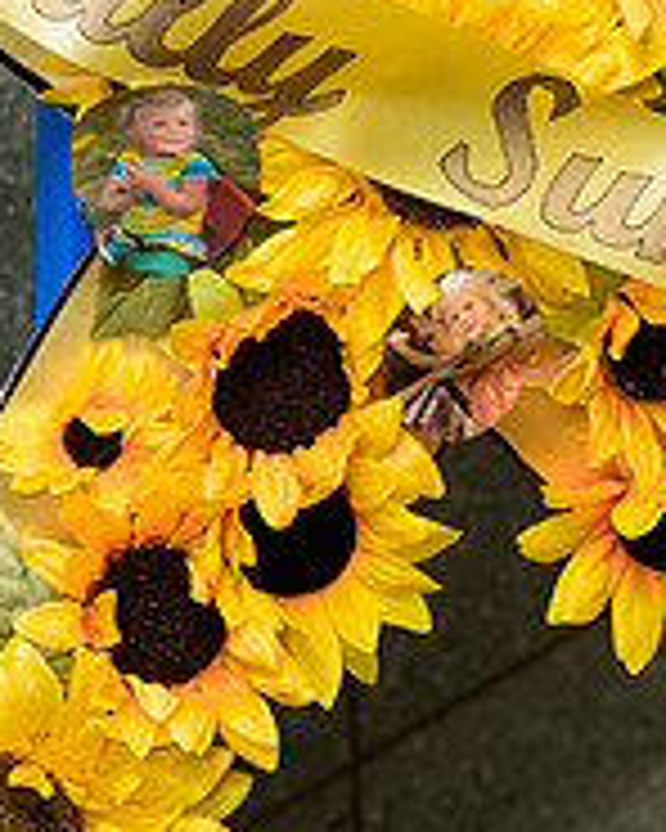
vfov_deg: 11.2
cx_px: 333
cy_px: 58
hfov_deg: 9.0
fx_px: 4213
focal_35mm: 171
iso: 800
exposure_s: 1/160
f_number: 6.3
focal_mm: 75
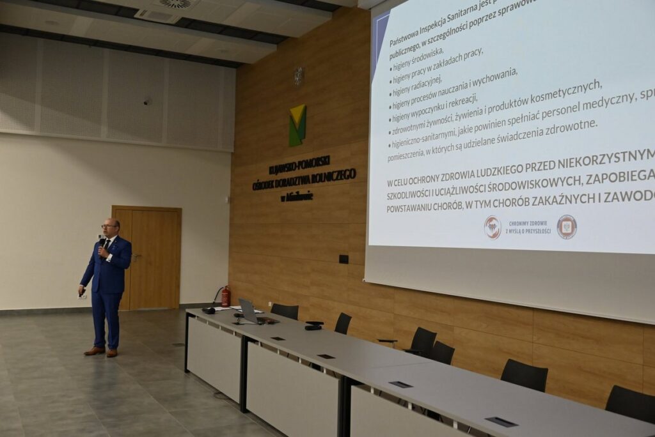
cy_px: 218
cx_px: 328
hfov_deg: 54.4
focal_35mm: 35
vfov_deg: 37.9
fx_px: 637
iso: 2200
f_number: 4.8
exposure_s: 1/125
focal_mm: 35
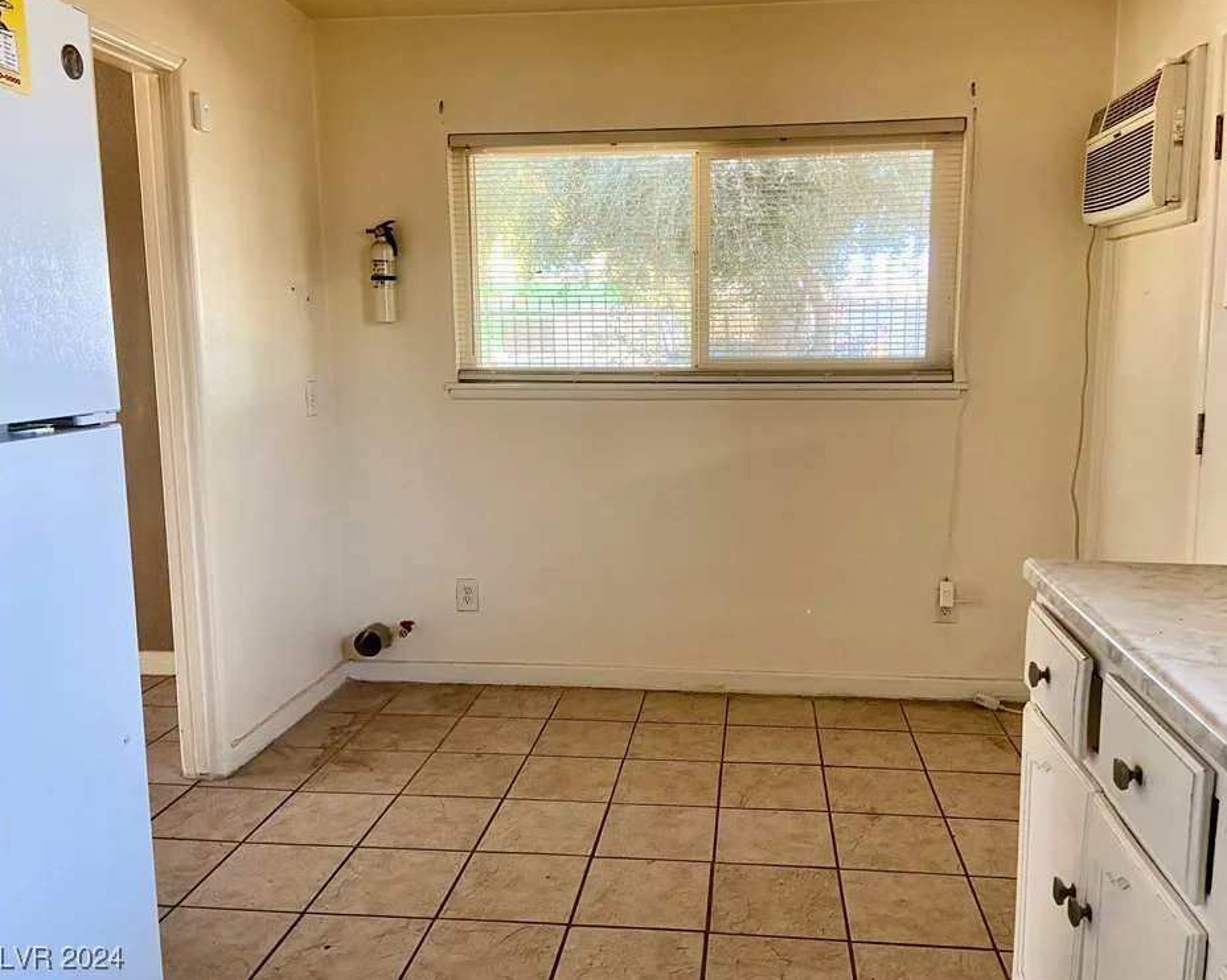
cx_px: 666
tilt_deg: -9.3
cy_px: 479
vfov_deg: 51.5
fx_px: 1017
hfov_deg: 62.1
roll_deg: +0.3
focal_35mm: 28
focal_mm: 4.25
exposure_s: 1/60
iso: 200
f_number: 1.8
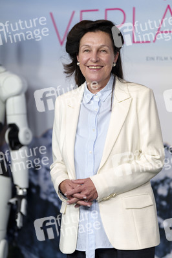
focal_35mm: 121
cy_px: 129
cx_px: 86
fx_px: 869
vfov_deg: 16.9
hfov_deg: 11.3
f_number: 2.8
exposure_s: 1/250
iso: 500
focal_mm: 121
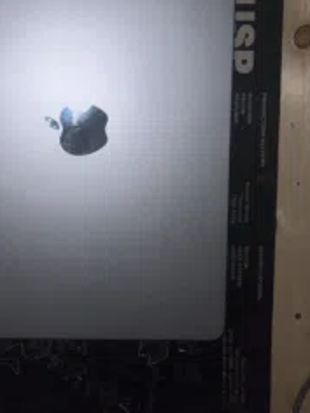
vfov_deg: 42.2
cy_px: 130
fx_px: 525
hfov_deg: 32.5
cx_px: 93
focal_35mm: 44
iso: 32
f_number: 1.5
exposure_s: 1/66
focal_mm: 5.7
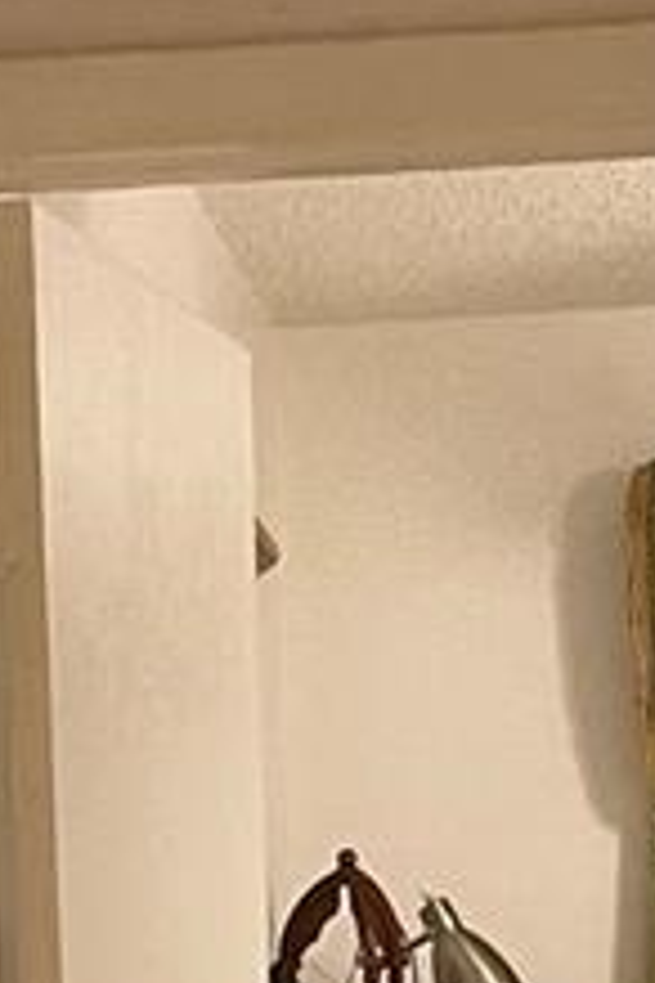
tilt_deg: -6.1
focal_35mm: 148
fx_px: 4039
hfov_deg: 9.3
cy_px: 1517
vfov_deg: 13.0
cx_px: 153
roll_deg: +1.4
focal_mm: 5.1
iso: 200
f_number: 1.6
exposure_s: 1/60
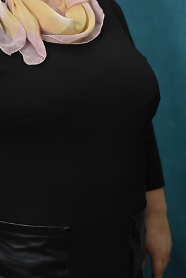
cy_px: 32
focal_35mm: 152
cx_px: 22
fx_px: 1175
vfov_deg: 13.4
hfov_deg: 9.0
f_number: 2.8
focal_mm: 85
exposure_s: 1/200
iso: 250
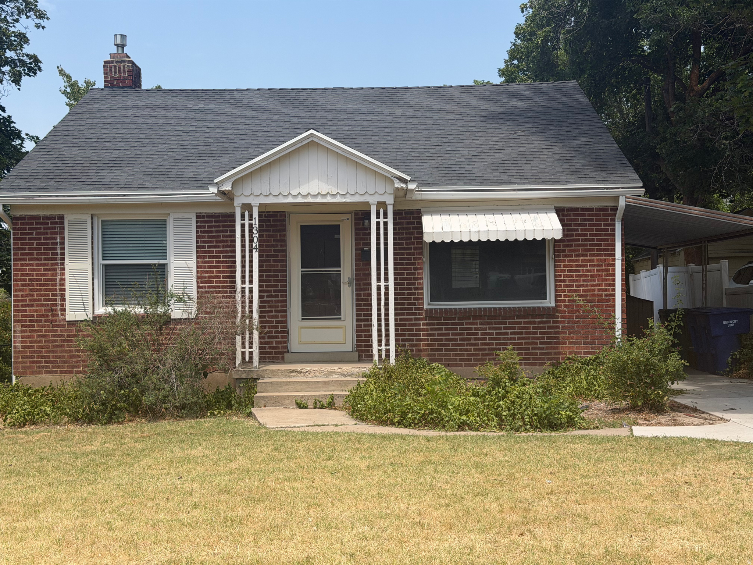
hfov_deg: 39.7
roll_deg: +1.5
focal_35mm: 48
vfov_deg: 30.3
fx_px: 1044
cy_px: 282
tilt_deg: +1.7
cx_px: 376
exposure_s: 1/3704
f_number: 1.78
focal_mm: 6.76
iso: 64
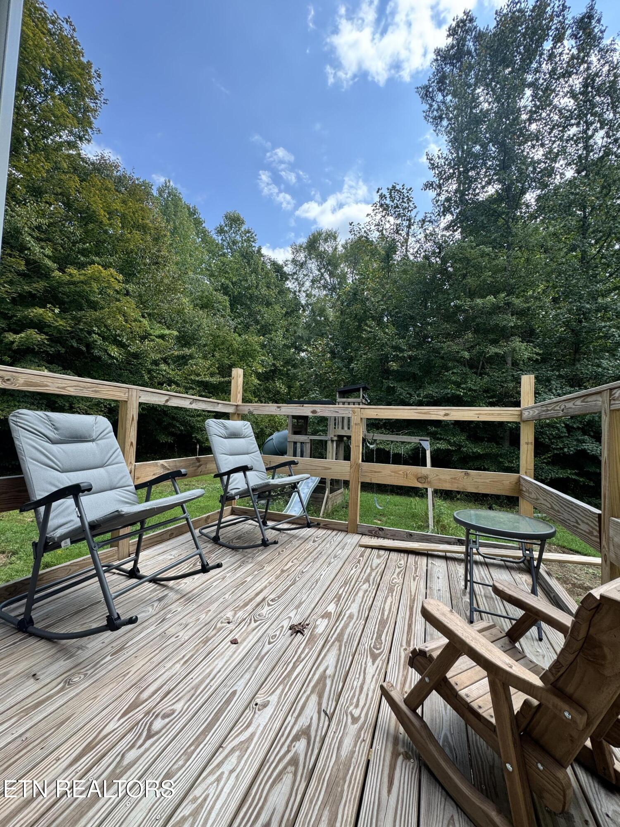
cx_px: 310
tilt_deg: +3.6
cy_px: 414
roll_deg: -2.5
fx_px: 334
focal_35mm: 14
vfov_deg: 102.1
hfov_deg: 85.7
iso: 40
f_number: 2.2
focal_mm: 2.22
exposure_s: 1/361
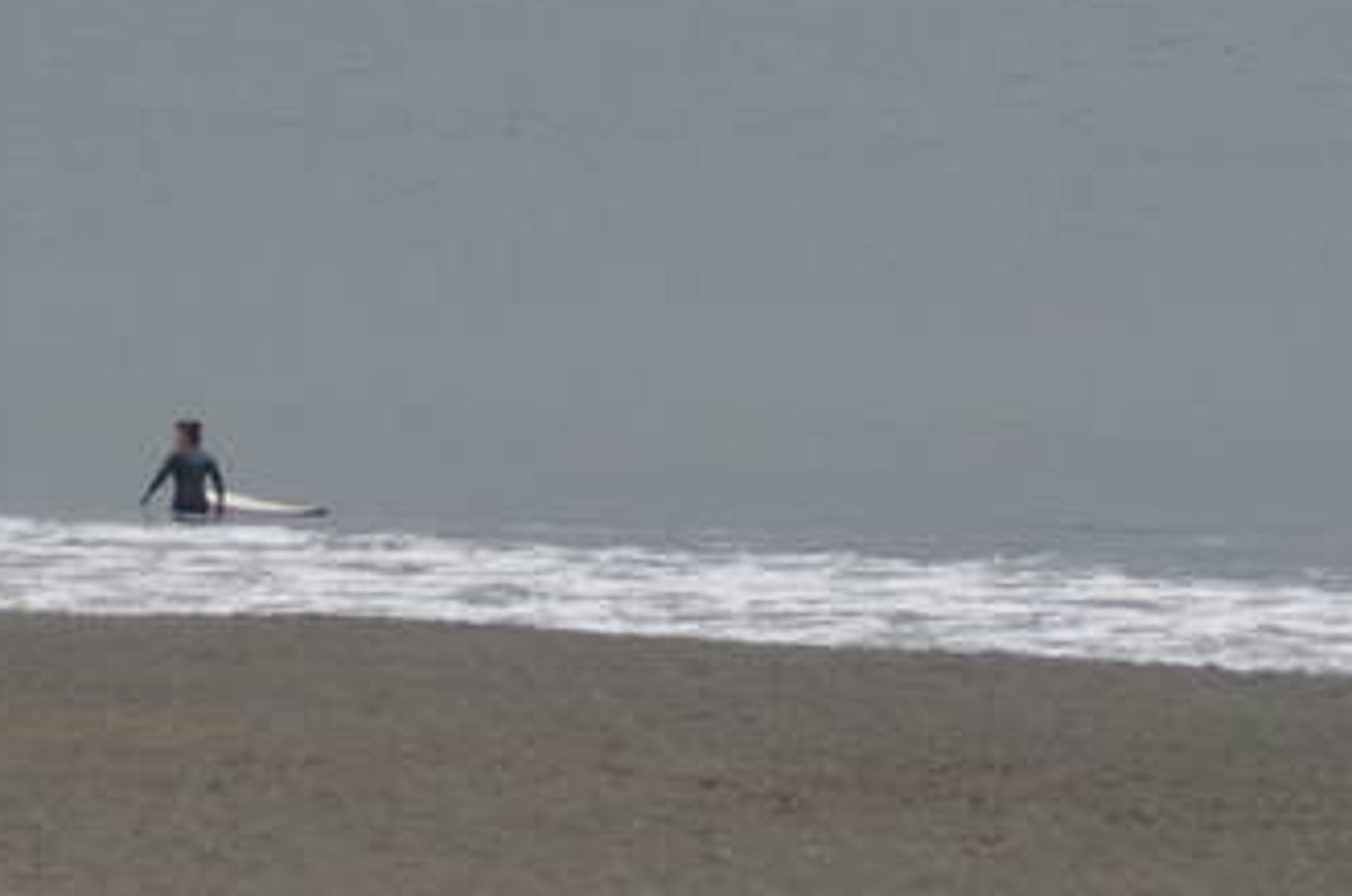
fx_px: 14356
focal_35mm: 383
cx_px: -386
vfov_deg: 3.6
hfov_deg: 5.4
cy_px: -364
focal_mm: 70
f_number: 4.5
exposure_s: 1/1000
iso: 560
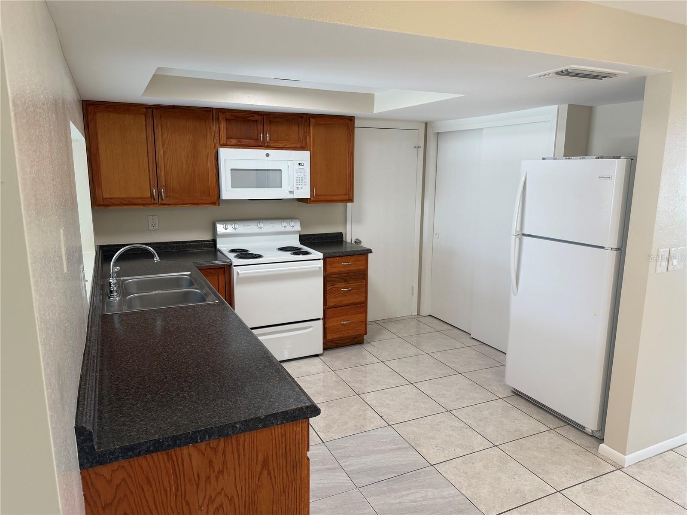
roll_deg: +0.3
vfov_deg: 56.8
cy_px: 258
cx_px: 344
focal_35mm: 24
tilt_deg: -11.1
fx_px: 476
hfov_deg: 71.6
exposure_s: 1/120
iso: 125
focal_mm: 6.76
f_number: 1.78
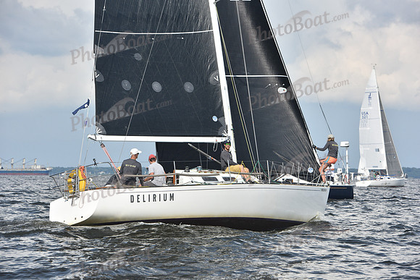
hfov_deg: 13.2
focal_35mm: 155
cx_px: 210
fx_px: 1809
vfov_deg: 8.9
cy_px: 140
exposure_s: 1/1250
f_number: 9
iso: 320
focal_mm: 155
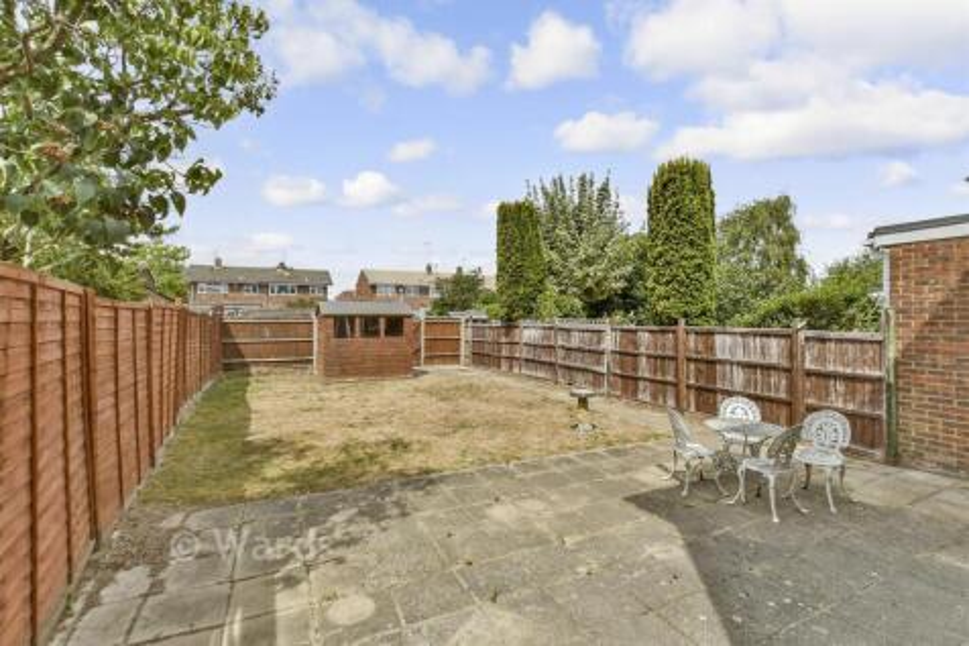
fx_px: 404
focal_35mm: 15
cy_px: 323
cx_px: 484
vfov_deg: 77.3
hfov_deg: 100.4
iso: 500
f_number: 11
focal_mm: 10
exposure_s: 1/500
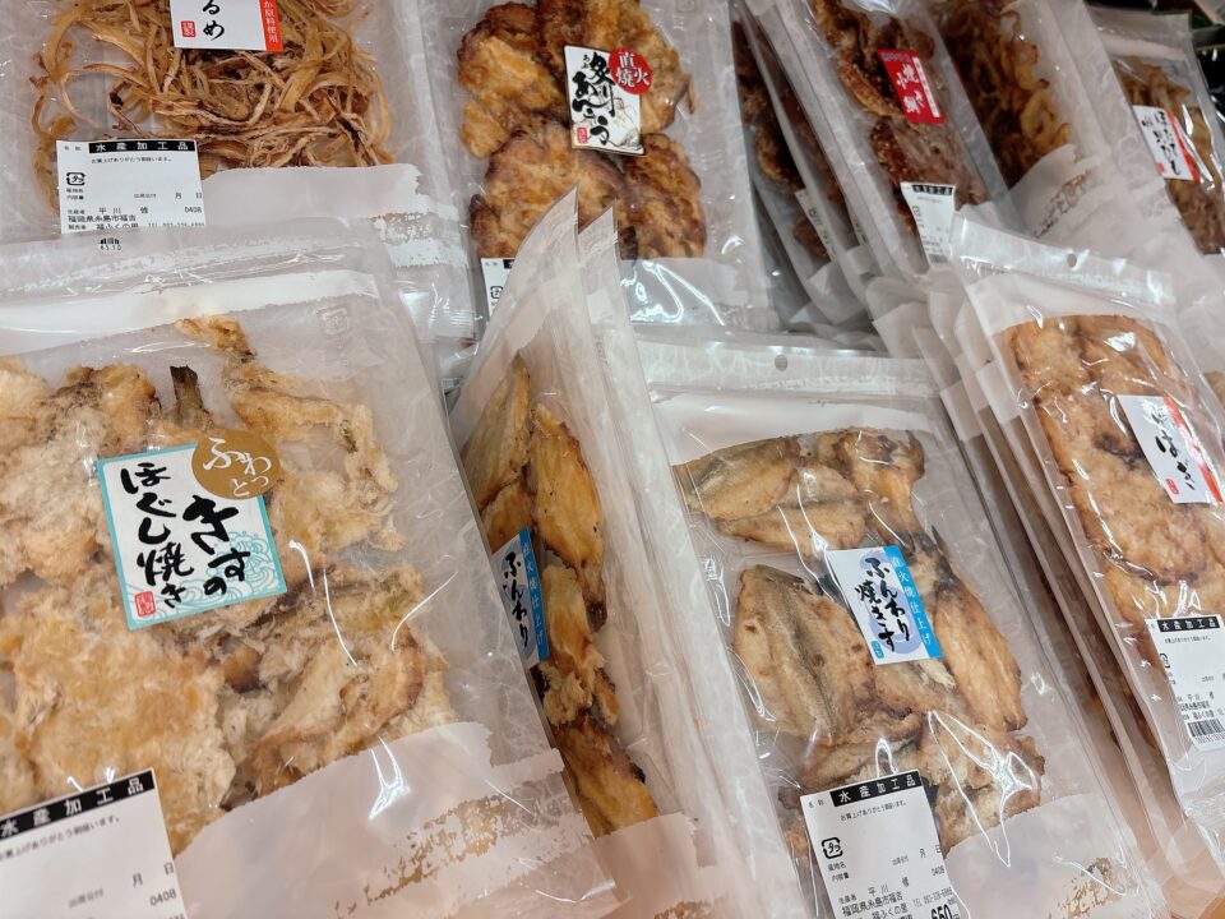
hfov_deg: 67.3
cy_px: 460
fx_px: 920
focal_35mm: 26
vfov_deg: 53.1
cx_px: 612
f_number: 1.6
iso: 125
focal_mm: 5.96
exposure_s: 1/120
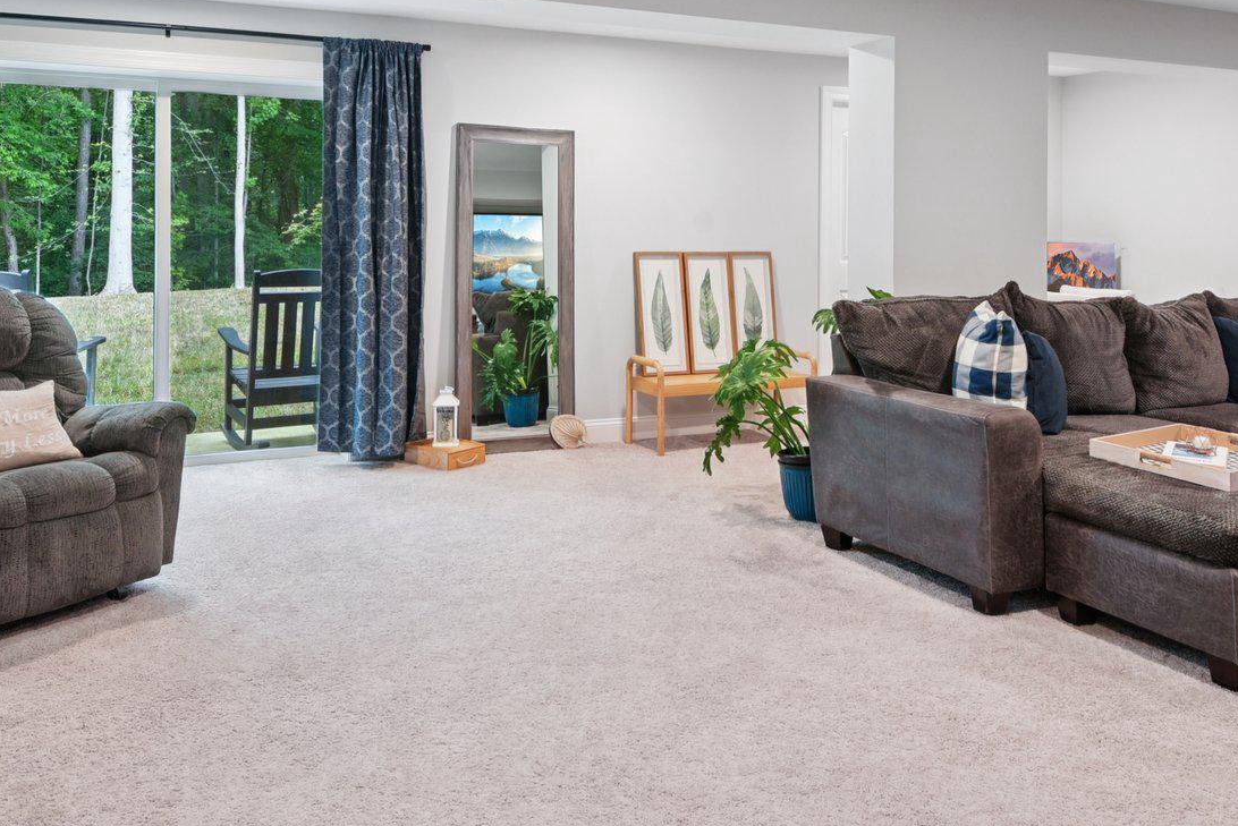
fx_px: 1032
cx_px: 578
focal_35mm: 30
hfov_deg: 61.9
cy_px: 225
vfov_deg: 42.5
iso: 400
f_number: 8
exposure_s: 1/8
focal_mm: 16
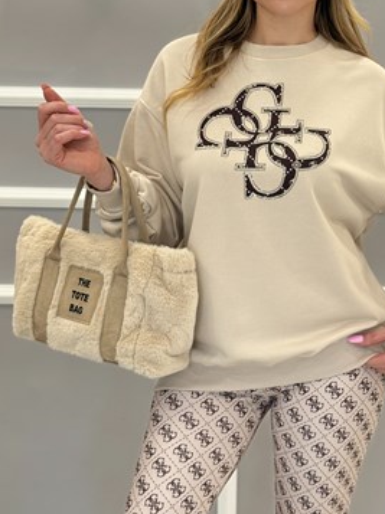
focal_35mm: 70
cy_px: 163
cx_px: 268
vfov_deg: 27.6
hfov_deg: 20.9
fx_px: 1040
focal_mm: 6.76
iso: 100
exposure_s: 1/104
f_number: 1.78
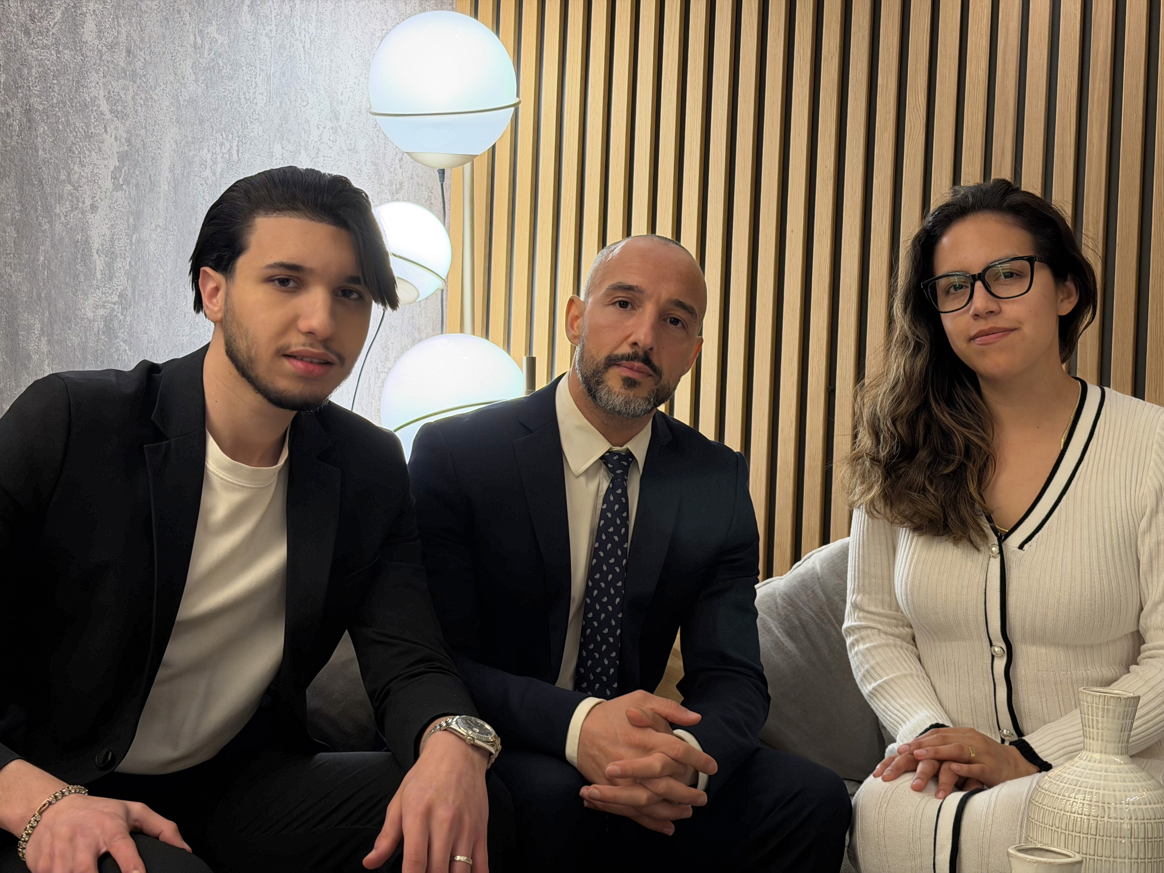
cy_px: 436
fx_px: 1614
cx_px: 582
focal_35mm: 48
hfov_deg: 39.7
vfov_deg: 30.3
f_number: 1.78
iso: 125
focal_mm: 6.76
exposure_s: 1/50
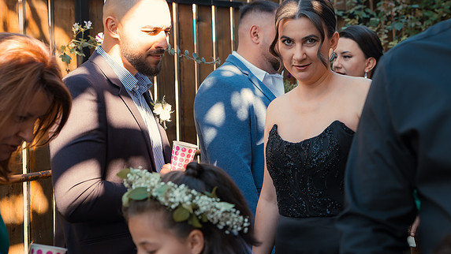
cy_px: 89
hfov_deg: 32.2
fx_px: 777
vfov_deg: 18.5
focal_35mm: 65
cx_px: 291
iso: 200
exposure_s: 1/125
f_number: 3.5
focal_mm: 48
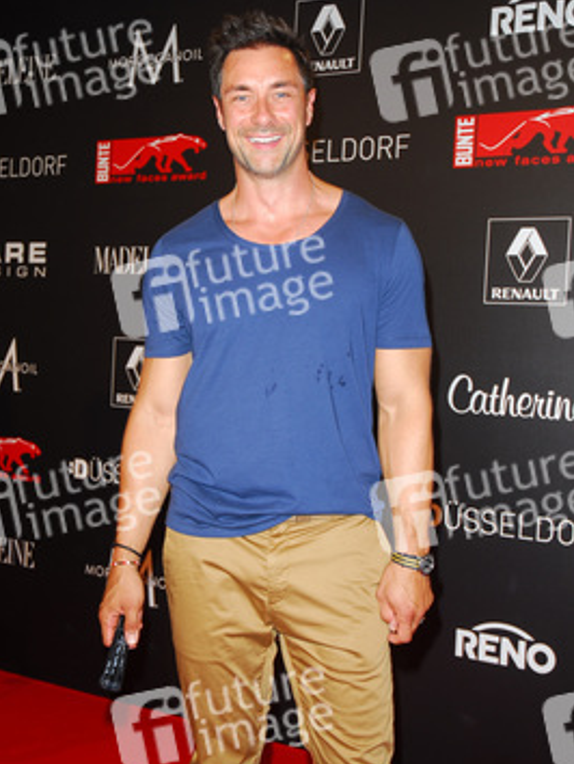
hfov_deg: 28.8
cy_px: 395
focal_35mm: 51
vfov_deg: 37.8
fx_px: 1116
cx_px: 287
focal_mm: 31
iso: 200
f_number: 5
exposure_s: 1/60
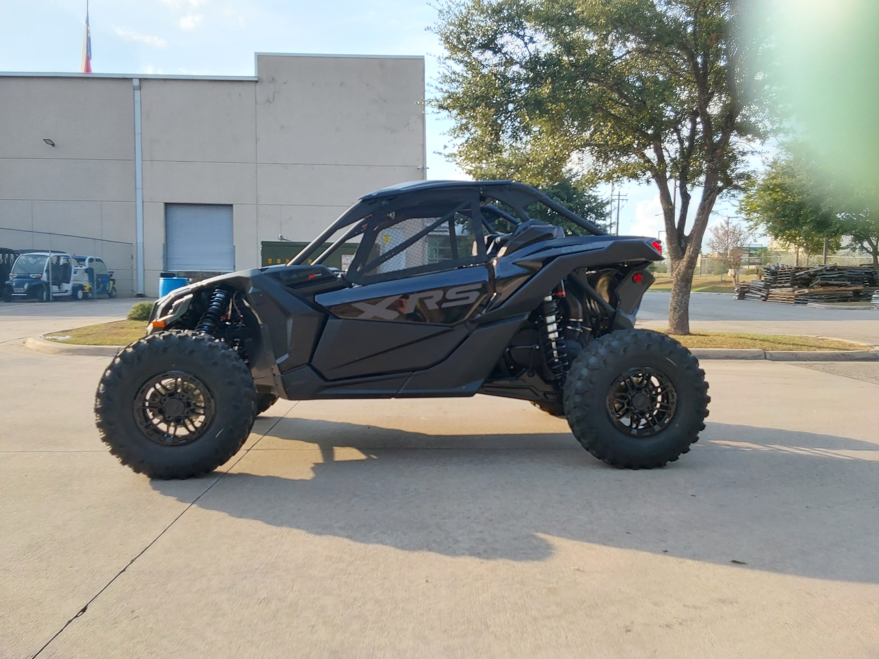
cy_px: 330
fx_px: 711
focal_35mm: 28
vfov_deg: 49.7
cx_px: 440
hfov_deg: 63.4
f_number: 1.9
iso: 50
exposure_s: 1/624
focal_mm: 2.91
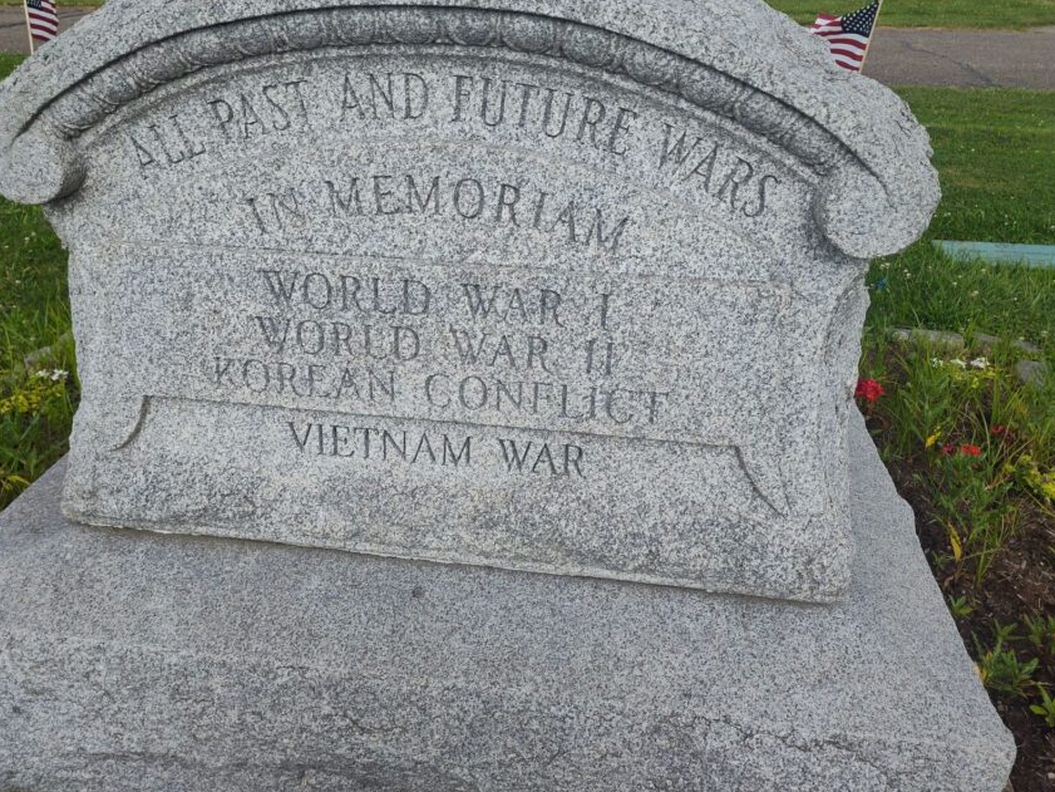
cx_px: 511
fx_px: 853
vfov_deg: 49.5
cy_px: 330
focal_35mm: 28
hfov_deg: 63.4
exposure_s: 1/513
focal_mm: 5.56
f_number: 1.8
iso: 100
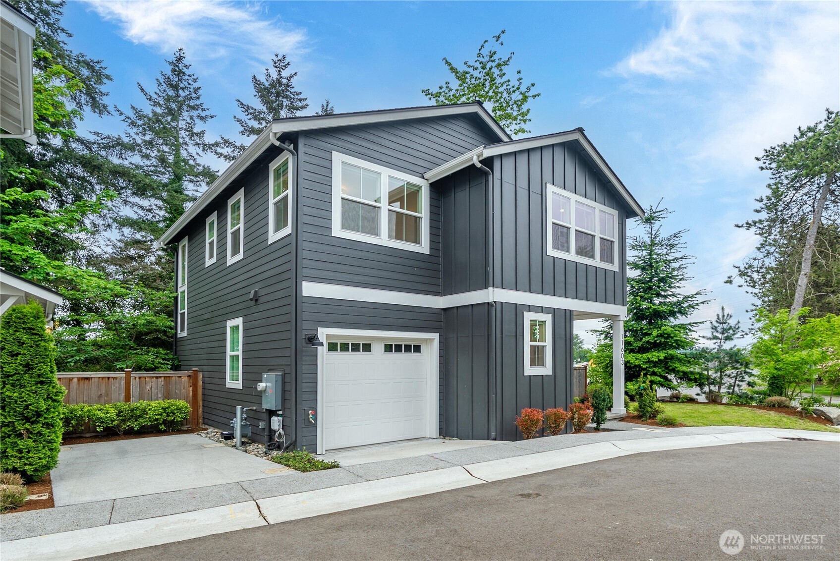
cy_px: 280
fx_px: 327
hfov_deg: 104.2
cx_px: 420
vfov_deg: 81.3
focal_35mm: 14
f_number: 7.1
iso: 80
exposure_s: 1/40
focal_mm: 14
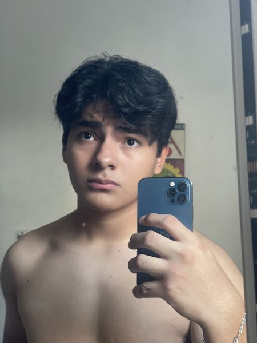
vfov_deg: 36.8
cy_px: 172
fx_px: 515
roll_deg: +2.2
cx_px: 128
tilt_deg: +1.6
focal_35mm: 52
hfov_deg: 28.0
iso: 500
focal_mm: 6
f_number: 2
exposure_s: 1/24
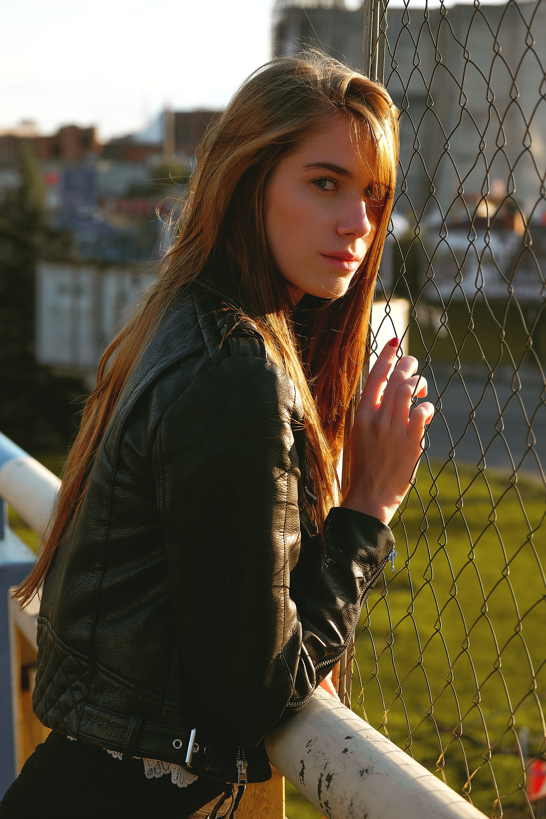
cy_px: 410
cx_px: 273
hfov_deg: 16.5
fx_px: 1888
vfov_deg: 24.5
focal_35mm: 83
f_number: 4
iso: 200
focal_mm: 55
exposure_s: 1/400
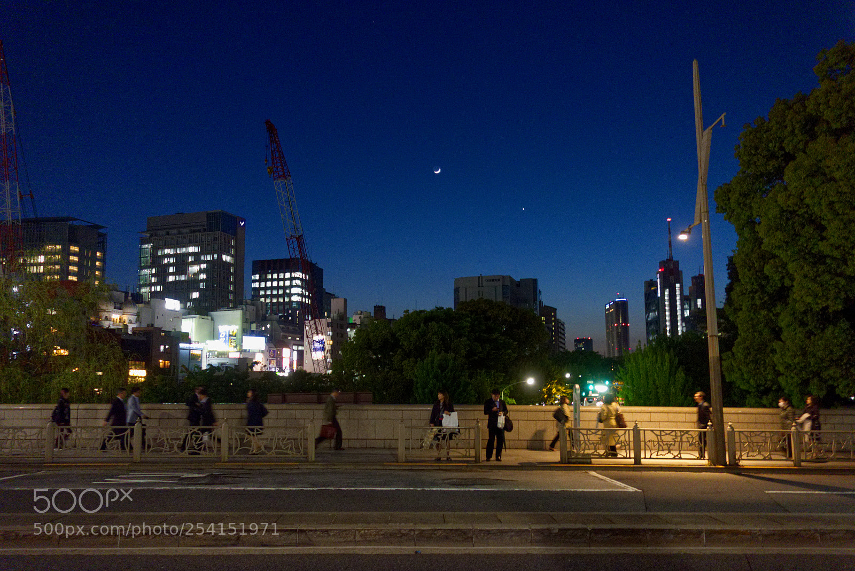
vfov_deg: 46.5
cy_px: 286
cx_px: 428
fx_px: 665
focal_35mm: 28
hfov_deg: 65.4
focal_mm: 10.4
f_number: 1.8
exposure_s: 1/25
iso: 800
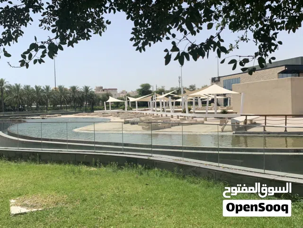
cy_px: 114
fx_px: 228
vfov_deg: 53.1
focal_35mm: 26
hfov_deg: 67.3
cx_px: 152
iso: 25
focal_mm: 4.25
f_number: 1.8
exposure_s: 1/2915
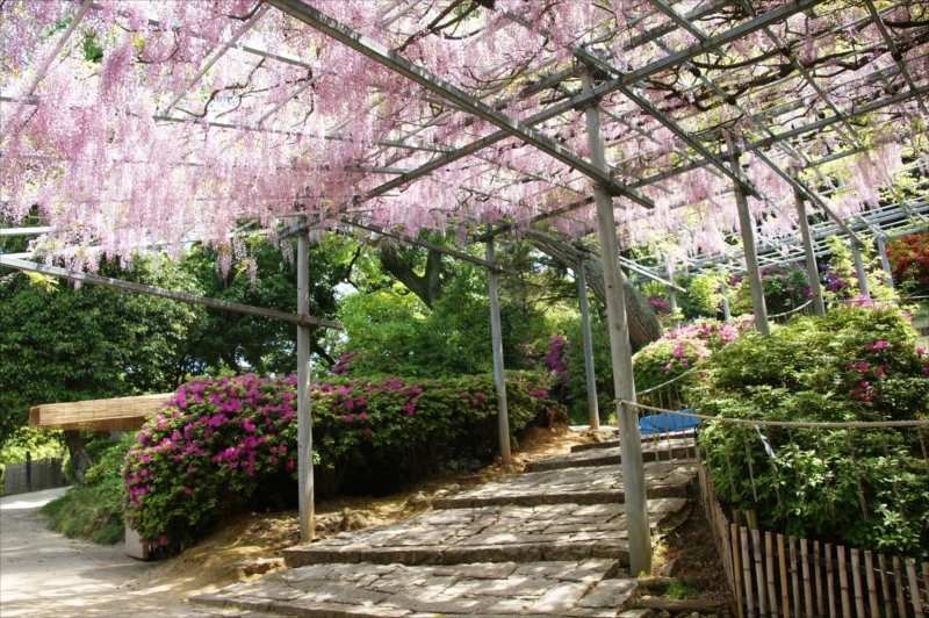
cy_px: 309
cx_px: 464
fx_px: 696
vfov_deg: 47.9
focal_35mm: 27
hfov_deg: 67.4
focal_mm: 18
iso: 100
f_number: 5.6
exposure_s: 1/60
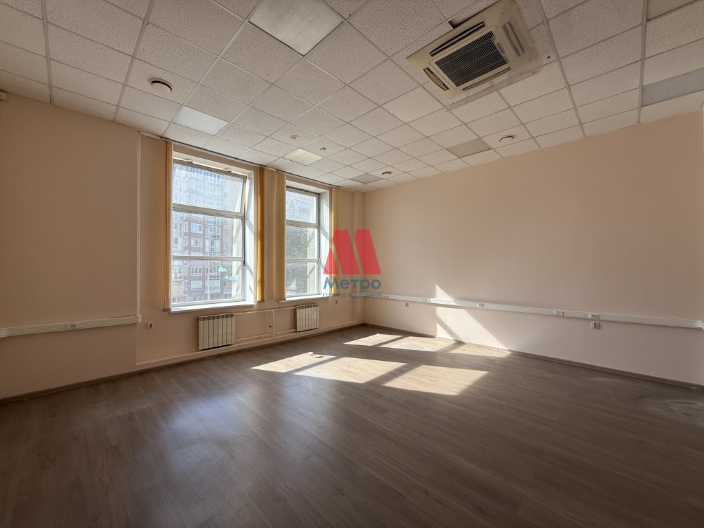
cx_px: 352
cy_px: 264
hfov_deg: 102.1
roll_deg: +0.4
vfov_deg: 85.7
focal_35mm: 14
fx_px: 285
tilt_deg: +1.9
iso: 50
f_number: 2.2
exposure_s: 1/270
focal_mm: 2.22
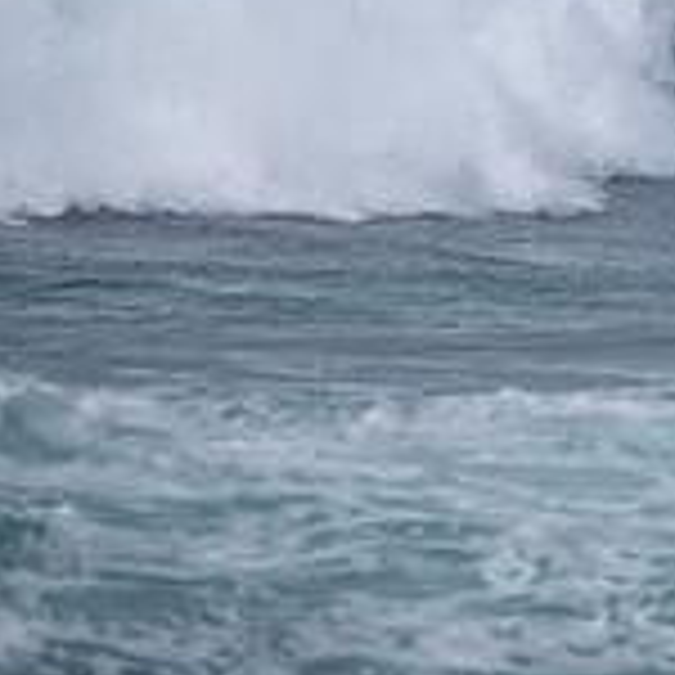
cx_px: 1224
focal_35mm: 1774
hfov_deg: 1.0
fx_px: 39137
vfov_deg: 1.0
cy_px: -128
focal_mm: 500
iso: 100
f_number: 5.6
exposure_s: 1/1000
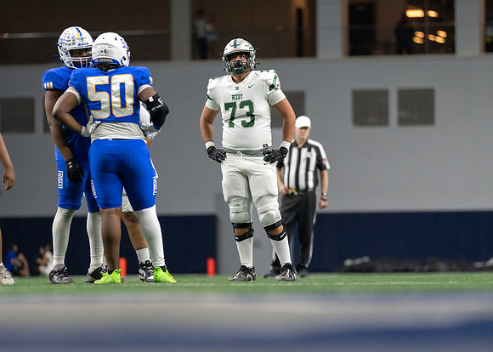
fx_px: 3981
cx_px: 256
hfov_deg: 7.1
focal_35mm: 284
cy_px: 189
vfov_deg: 5.1
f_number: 2.8
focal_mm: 200
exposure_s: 1/1250
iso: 1600
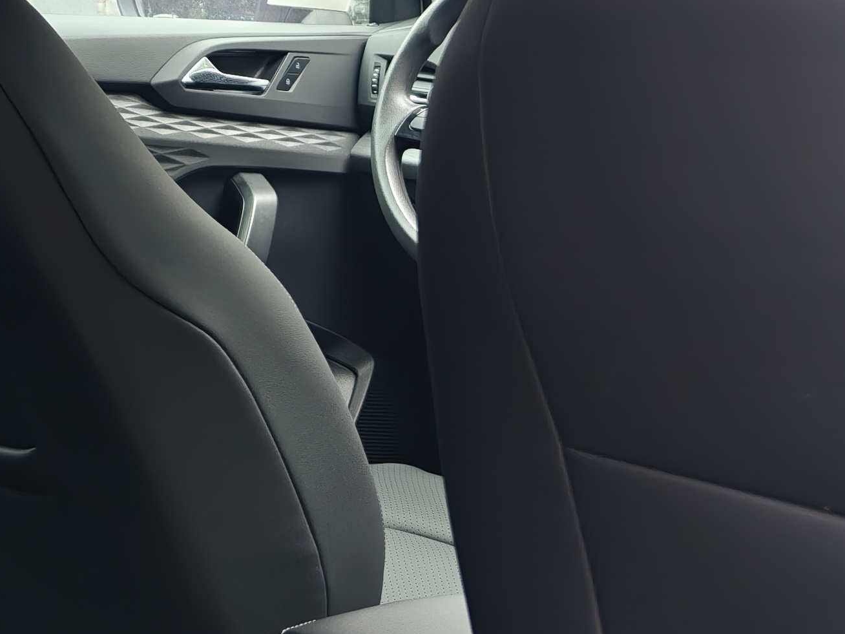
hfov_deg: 24.9
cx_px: -118
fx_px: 1758
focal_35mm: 72
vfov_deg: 18.4
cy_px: -280
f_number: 1.8
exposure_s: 1/100
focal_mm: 8.67
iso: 400
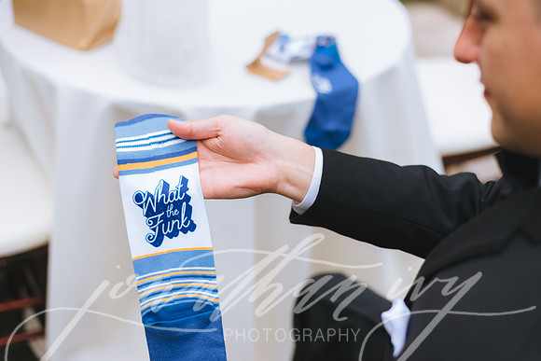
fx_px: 863
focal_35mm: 57
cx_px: 266
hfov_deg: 34.8
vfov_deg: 23.6
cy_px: 154
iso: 400
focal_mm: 50
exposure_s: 1/2500
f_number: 2.2
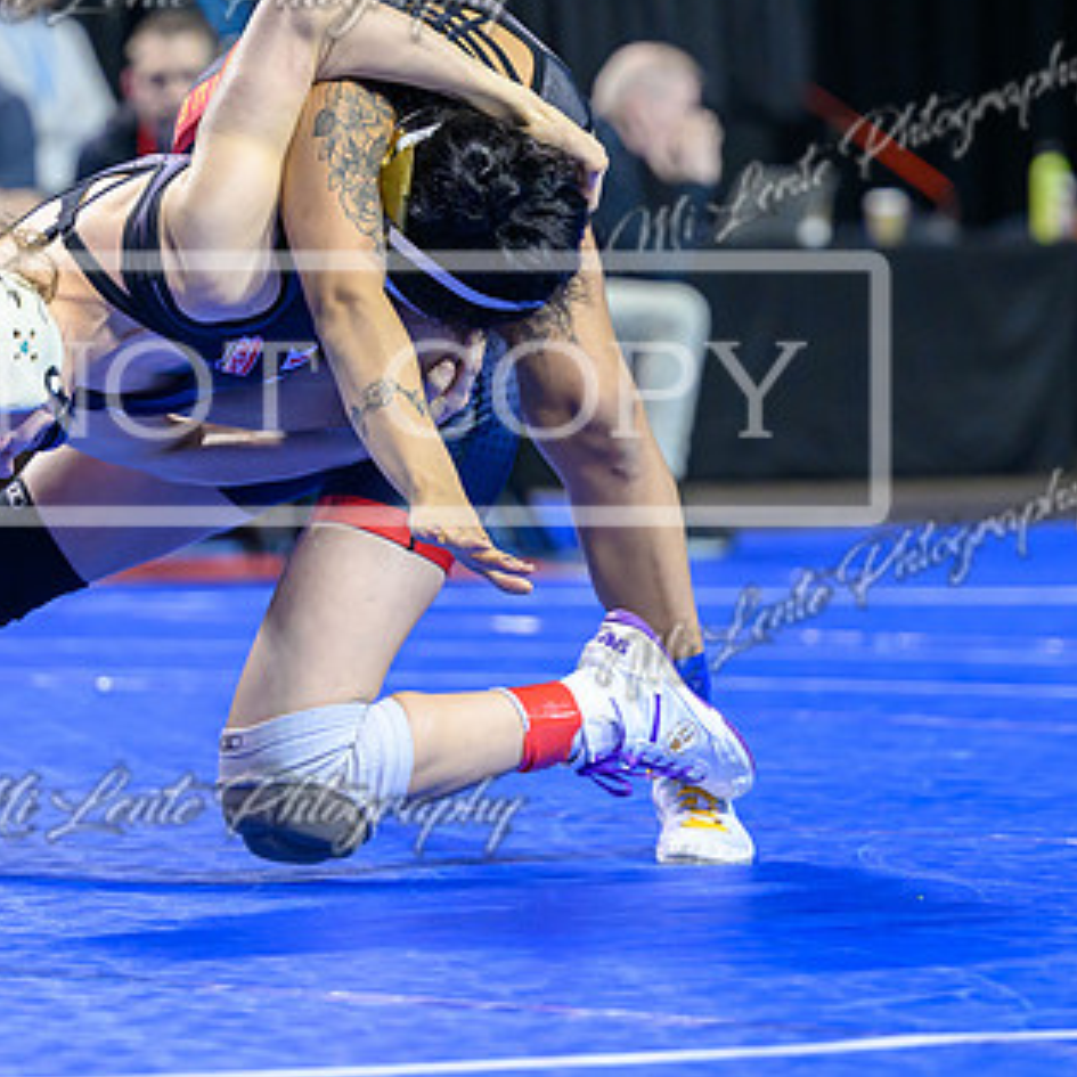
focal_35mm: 244
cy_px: 360
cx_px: 315
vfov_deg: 7.2
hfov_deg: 7.2
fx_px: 8589
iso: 2500
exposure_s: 1/800
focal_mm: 105
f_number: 2.8
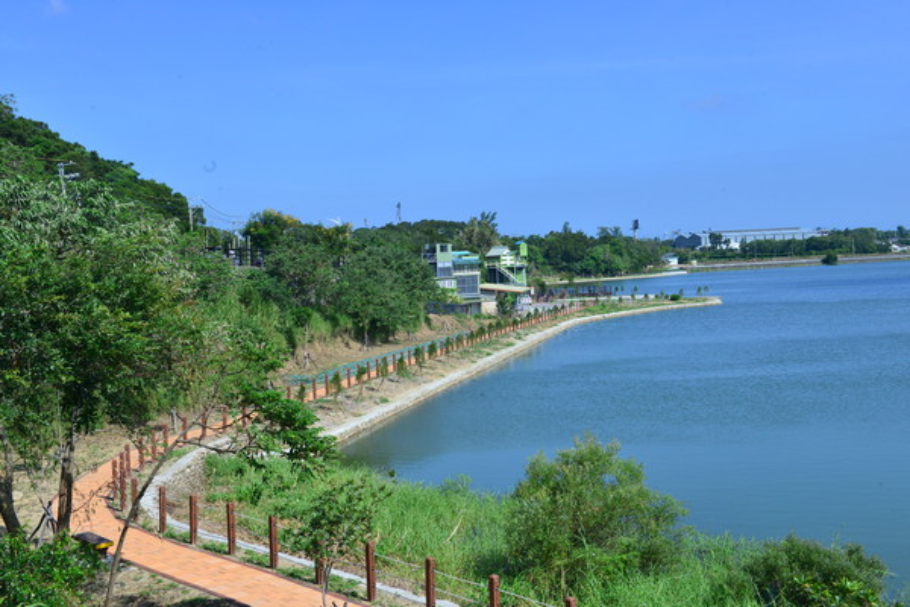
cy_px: 304
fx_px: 1213
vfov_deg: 28.1
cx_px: 455
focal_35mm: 48
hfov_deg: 41.1
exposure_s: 1/640
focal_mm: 48
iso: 800
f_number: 13
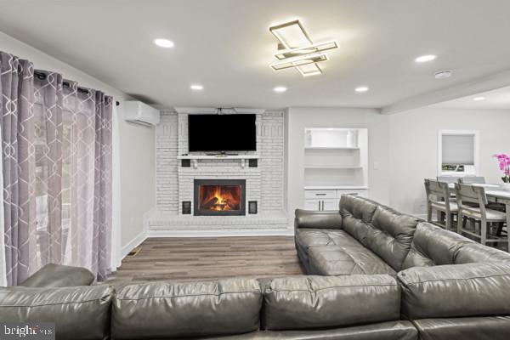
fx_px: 227
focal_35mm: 16
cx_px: 255
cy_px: 170
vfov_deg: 73.7
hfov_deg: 96.7
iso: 1250
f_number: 7.1
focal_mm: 16
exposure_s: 1/15
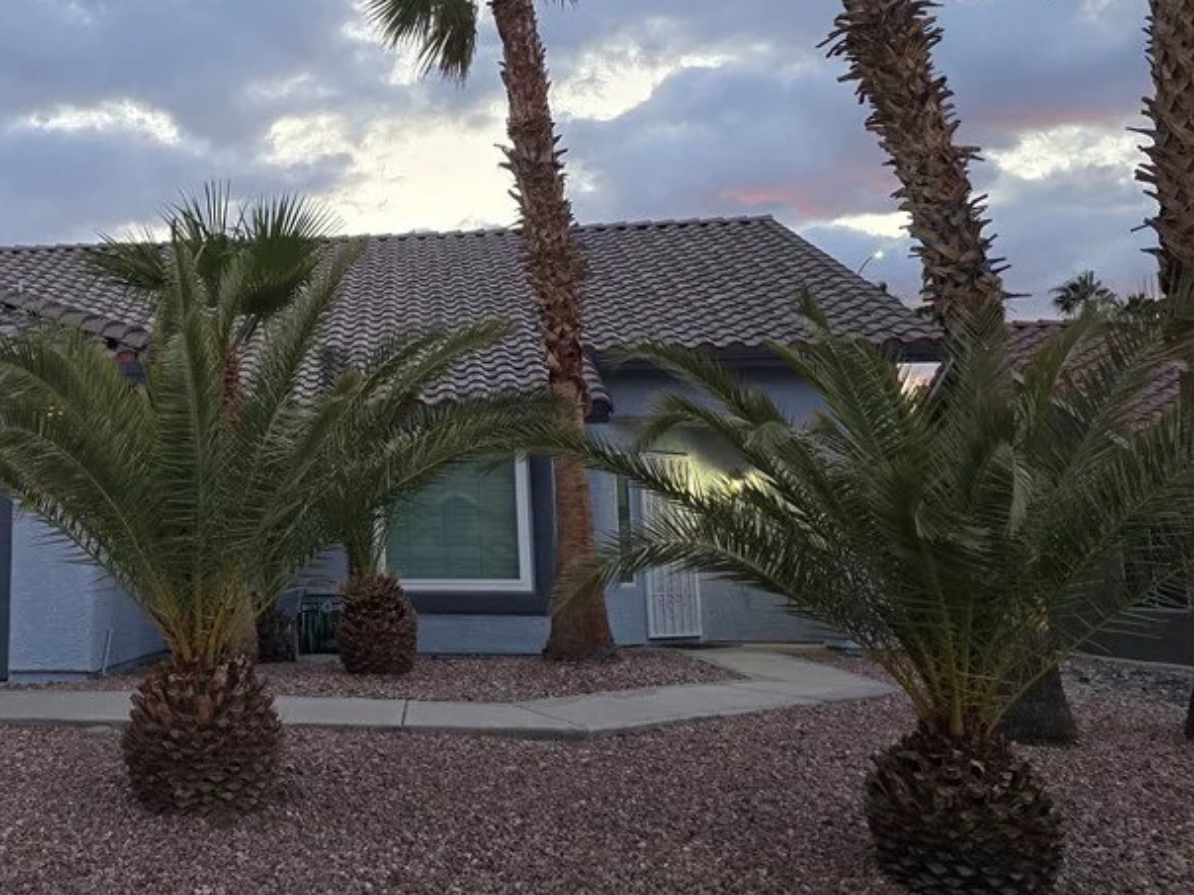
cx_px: 217
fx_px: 1345
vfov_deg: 36.7
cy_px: 354
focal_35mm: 39
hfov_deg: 45.2
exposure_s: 1/120
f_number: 1.7
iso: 500
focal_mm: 6.3
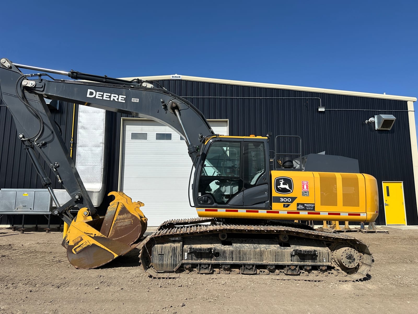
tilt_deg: +6.6
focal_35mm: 24
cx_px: 209
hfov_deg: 71.6
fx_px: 290
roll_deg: +0.2
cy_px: 157
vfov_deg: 56.8
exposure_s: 1/7576
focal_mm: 6.86
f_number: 1.78
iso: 80
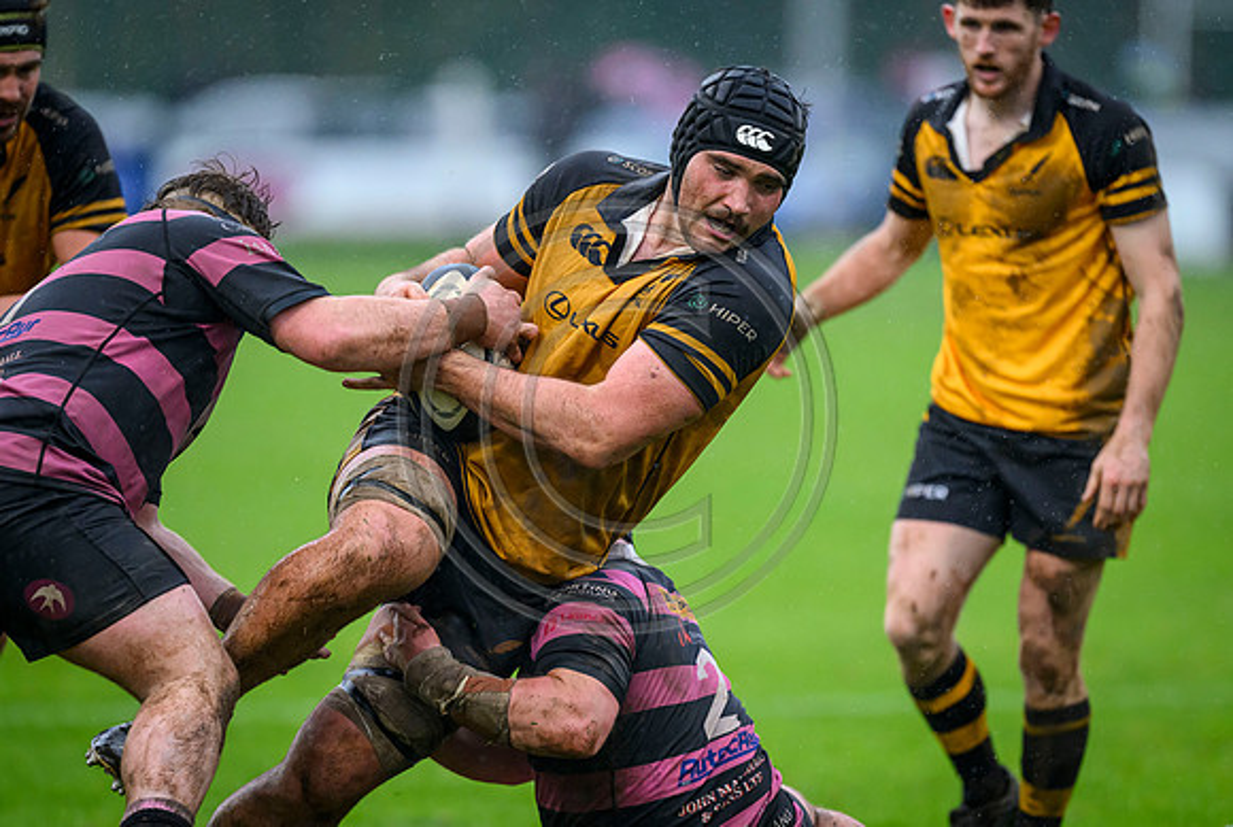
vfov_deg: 3.0
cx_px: 620
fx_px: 15642
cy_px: 456
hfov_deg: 4.5
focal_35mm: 456
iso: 3200
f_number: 3.2
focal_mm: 400
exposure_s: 1/1600
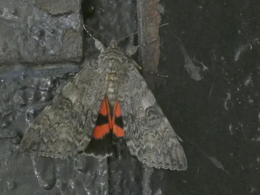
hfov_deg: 2.8
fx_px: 5228
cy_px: 97
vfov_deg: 2.1
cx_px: 118
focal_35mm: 696
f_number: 5.6
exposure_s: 1/125
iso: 1600
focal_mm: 111.5
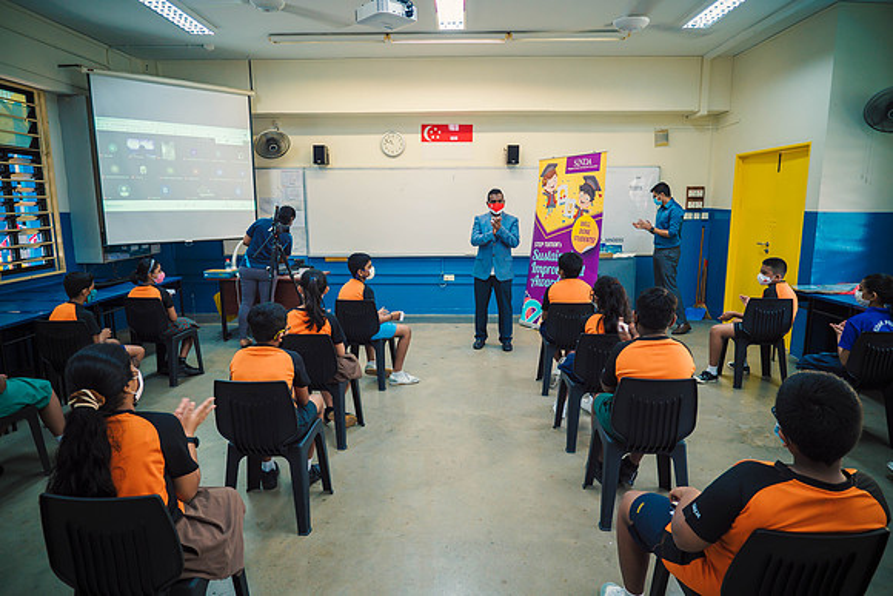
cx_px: 446
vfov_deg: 55.4
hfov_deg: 76.4
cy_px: 298
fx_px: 568
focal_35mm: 23
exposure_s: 1/100
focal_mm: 11
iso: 250
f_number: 2
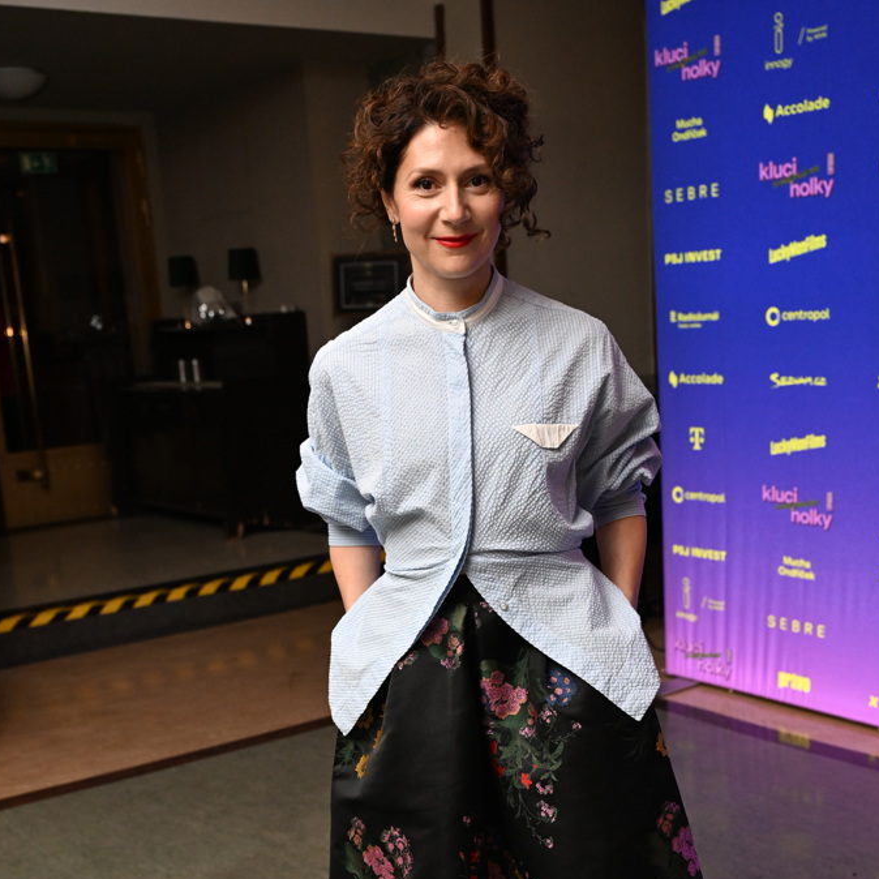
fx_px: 1350
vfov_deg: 35.2
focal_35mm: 47
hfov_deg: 36.1
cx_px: 437
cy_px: 664
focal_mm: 36
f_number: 4
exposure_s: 1/800
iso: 2500
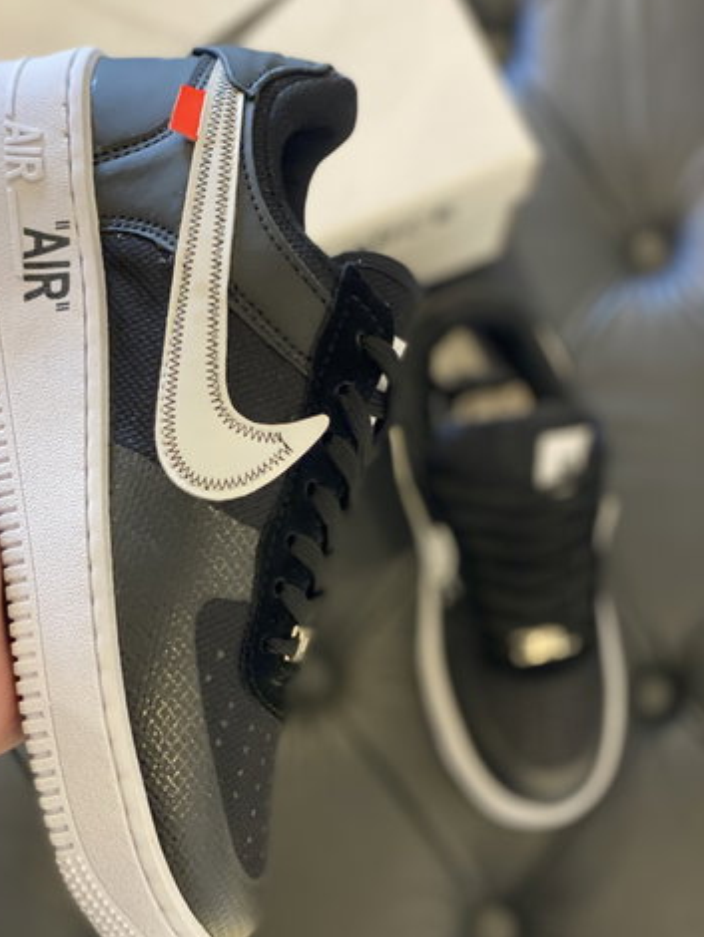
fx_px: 1598
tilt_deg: -77.0
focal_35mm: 59
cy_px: 499
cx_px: 307
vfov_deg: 32.7
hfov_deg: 24.8
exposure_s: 1/33
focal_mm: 6
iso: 125
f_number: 2
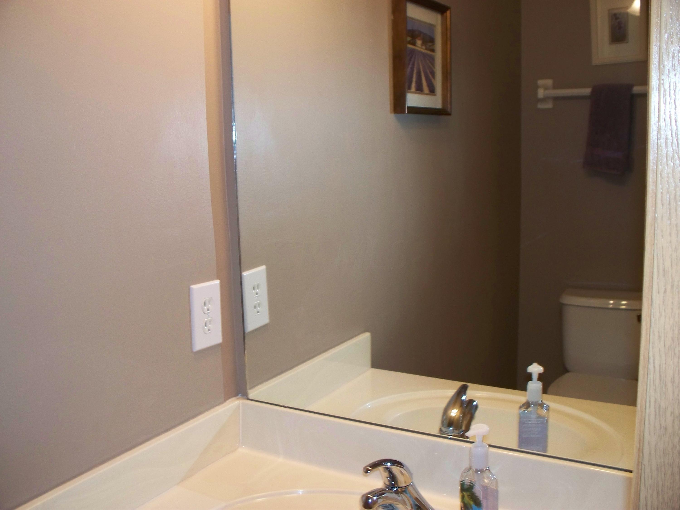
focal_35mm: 36
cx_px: 340
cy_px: 255
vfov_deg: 39.7
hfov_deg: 51.4
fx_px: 707
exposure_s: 1/50
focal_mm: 7.54
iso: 200
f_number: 2.8
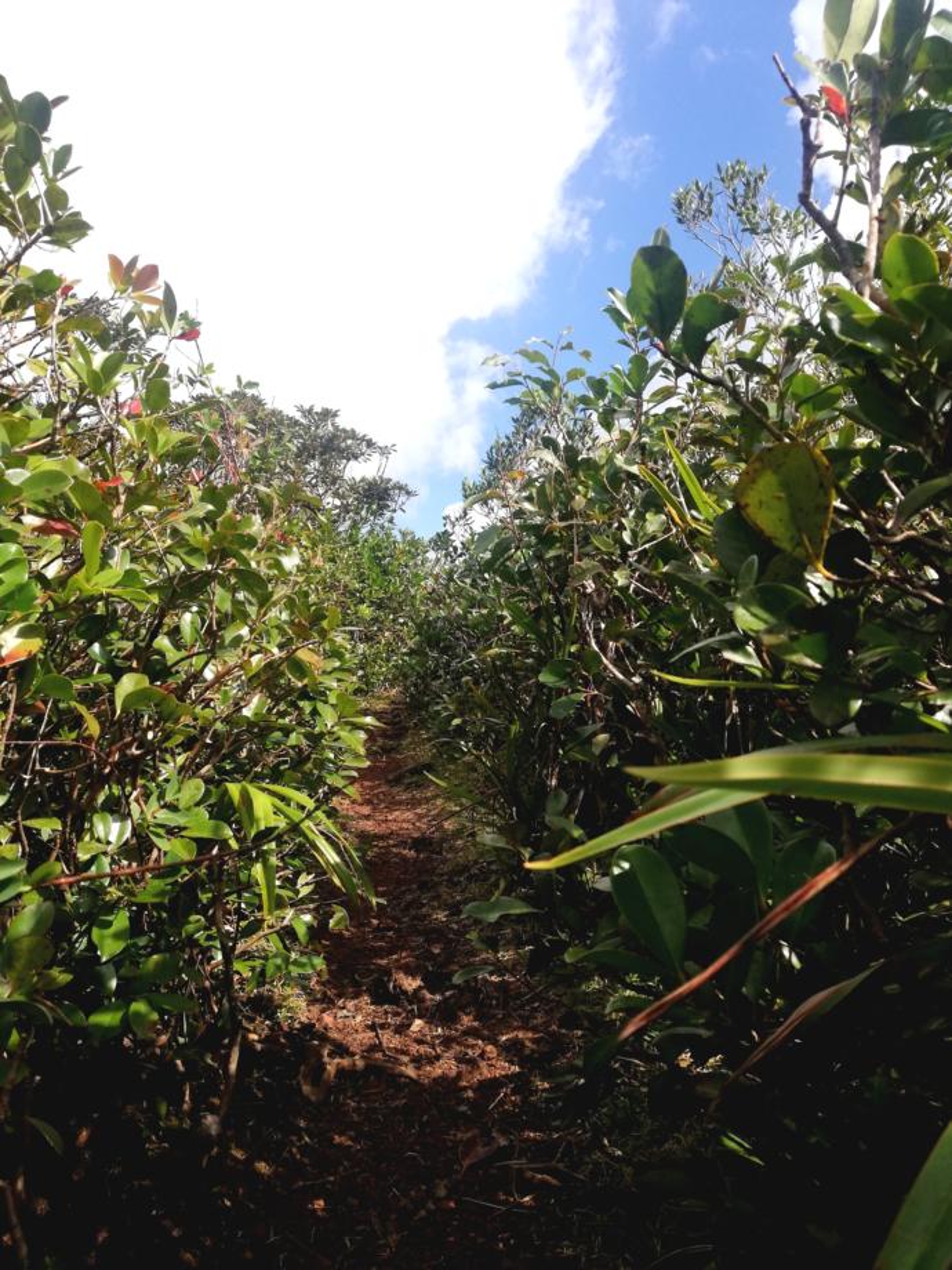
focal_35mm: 27
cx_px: 476
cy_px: 635
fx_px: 990
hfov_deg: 51.4
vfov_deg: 65.3
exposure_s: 1/1082
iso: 50
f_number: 2.2
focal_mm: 3.81
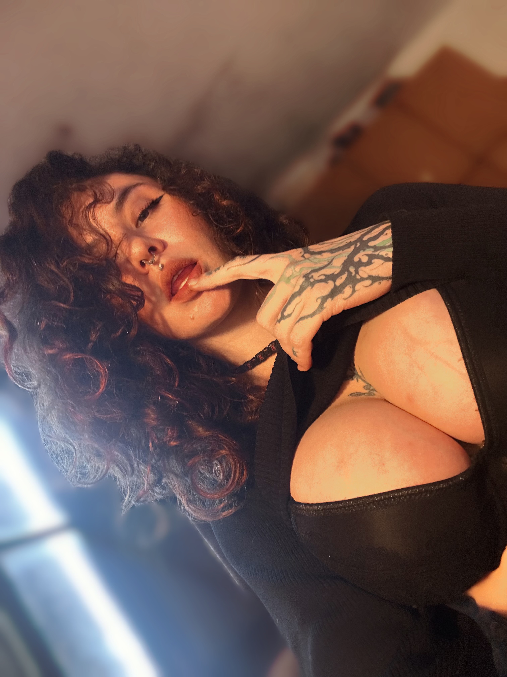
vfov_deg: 73.9
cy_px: 338
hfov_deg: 58.9
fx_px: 449
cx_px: 254
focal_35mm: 23
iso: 320
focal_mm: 2.69
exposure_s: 1/33
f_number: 1.9
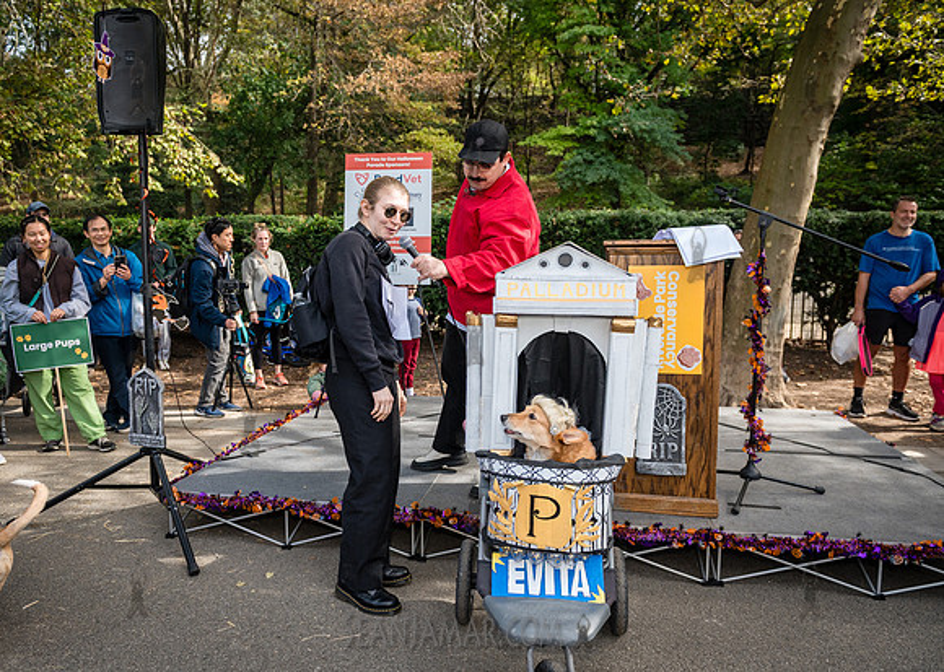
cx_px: 438
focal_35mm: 25
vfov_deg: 52.9
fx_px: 676
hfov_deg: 69.8
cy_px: 336
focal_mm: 24
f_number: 4
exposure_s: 1/1250
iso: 1000
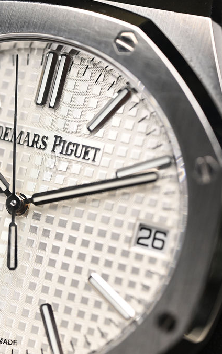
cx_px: 24
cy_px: 176
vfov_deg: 26.8
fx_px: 745
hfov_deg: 16.7
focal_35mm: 77
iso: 2000
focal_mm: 50
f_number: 7.1
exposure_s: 1/250
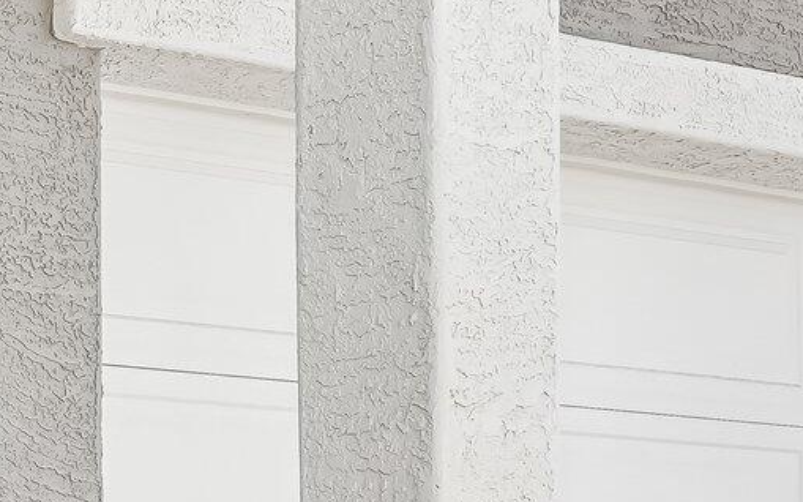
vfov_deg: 10.6
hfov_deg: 14.6
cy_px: 741
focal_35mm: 119
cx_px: -773
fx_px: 2604
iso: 400
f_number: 8
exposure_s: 1/125
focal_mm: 29
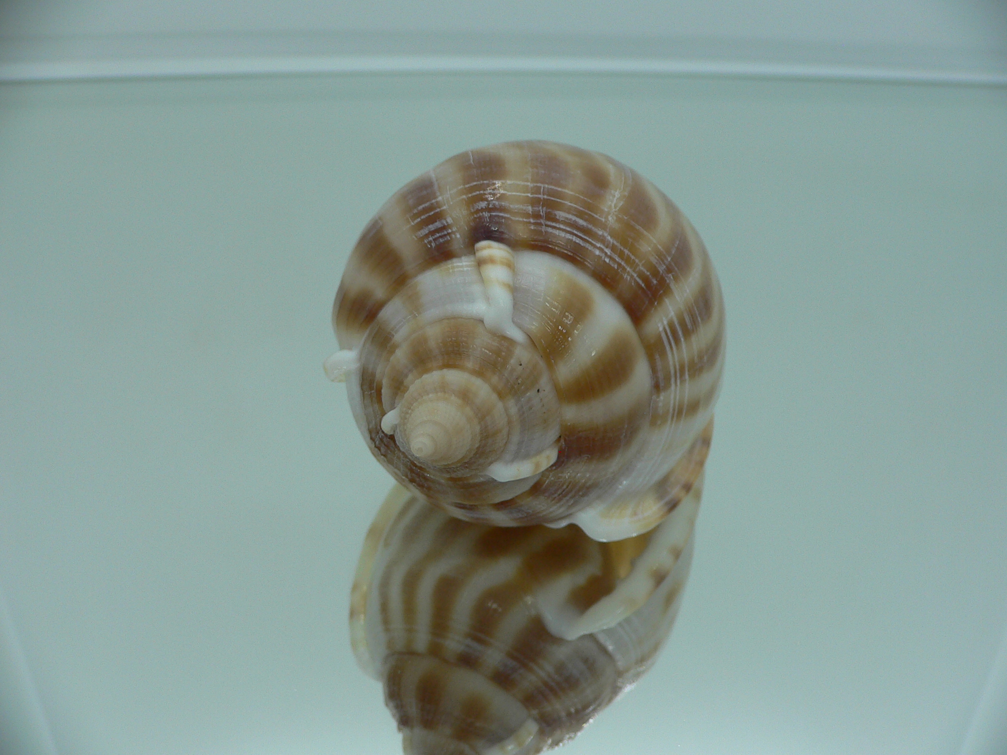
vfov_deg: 40.7
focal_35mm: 35
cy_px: 378
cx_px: 504
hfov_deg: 52.6
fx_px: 1018
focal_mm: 4.6
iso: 80
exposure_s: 1/60
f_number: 2.8
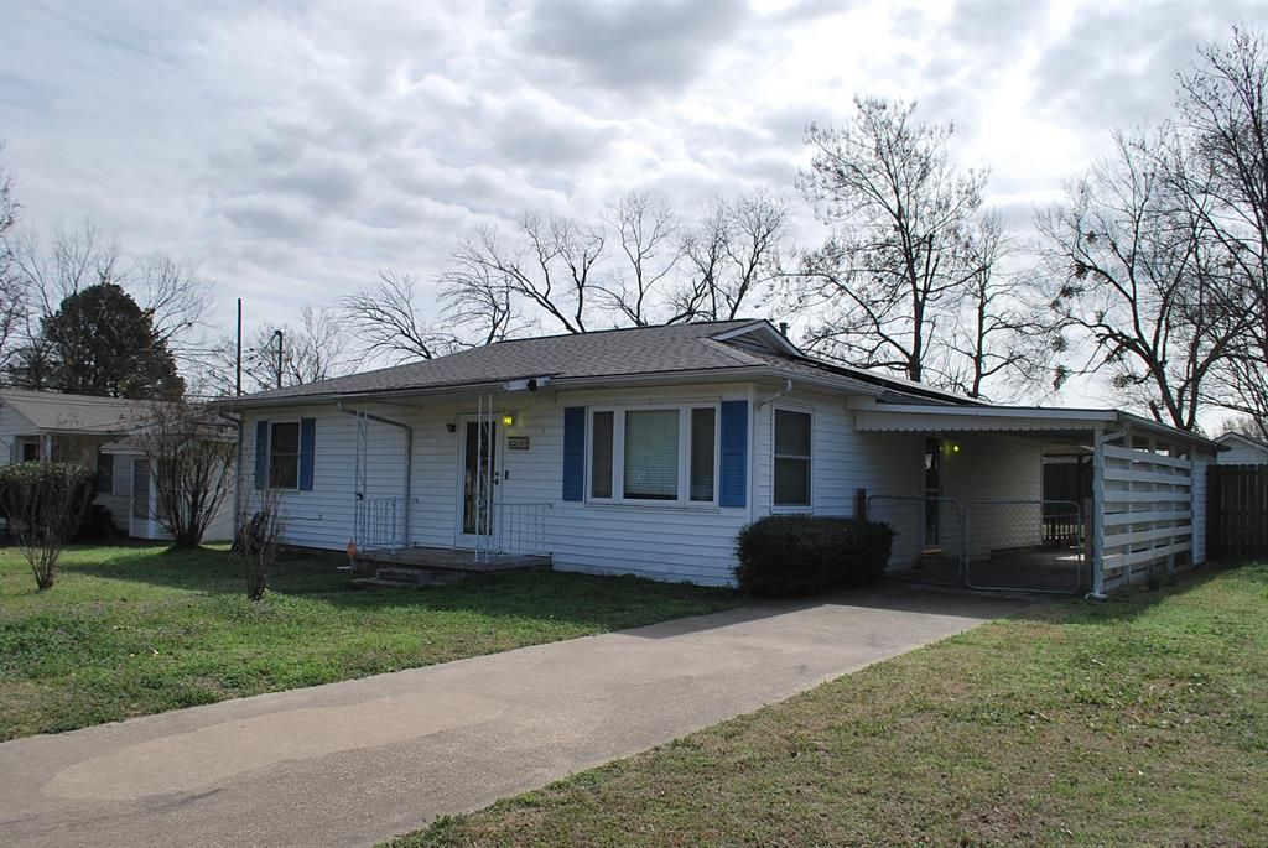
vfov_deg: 48.0
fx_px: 952
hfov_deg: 67.3
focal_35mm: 27
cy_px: 424
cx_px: 634
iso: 100
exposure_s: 1/320
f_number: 9
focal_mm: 18
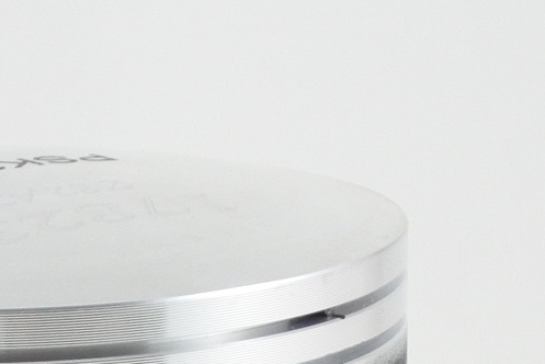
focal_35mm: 185
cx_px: 1
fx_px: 2802
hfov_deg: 11.0
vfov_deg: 7.2
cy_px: 640
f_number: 4.5
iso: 720
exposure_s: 1/125
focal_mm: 17.6
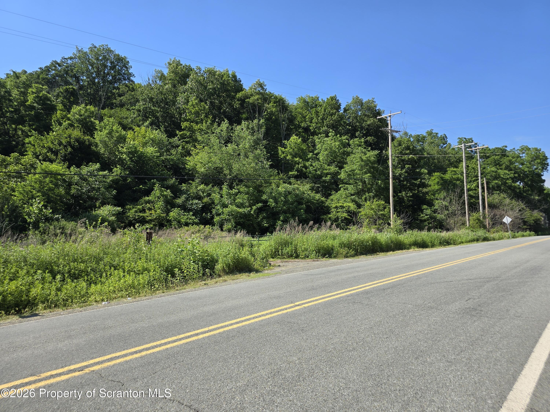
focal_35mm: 23
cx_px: 275
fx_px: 365
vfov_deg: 58.9
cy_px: 206
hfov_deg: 73.9
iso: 12
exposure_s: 1/645
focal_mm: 6.3
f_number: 1.7
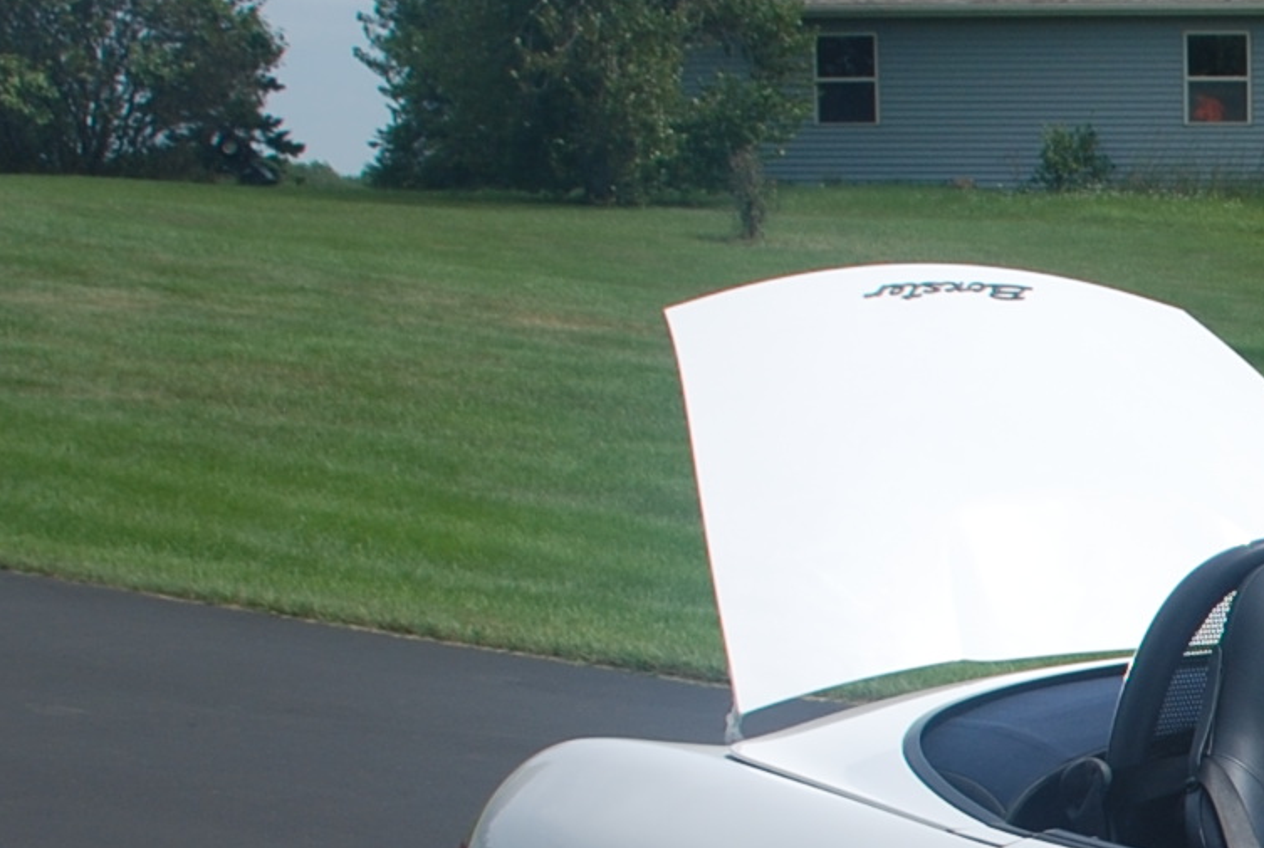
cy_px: 939
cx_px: 1972
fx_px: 4467
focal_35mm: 127
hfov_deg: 14.8
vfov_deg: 10.7
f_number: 8
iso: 100
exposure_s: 1/250
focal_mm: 22
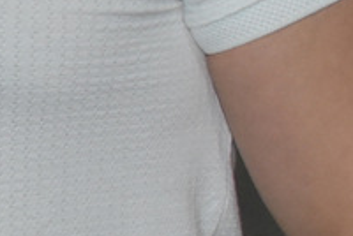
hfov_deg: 7.8
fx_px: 2268
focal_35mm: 231
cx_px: -680
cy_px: -85
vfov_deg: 5.9
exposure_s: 1/60
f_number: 5.6
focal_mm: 22
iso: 1600
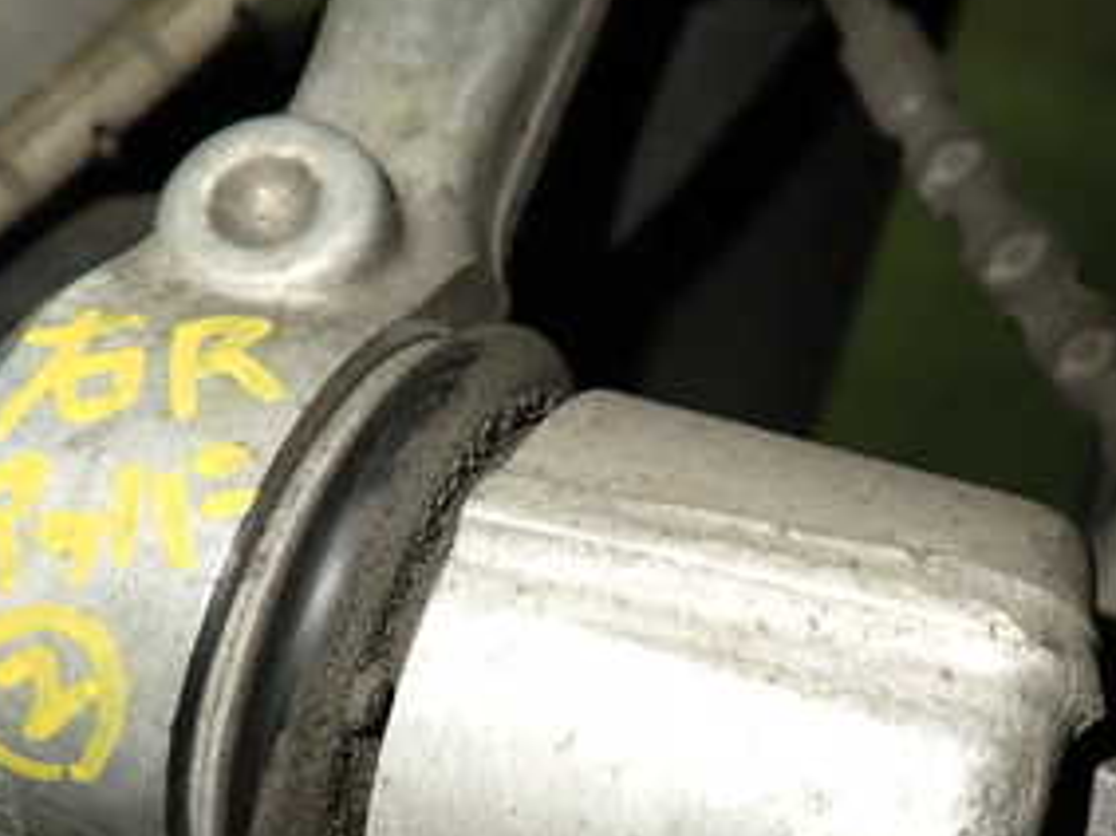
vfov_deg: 27.5
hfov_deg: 36.0
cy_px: 446
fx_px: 1708
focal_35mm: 53
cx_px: 690
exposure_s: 1/50
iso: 200
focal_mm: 4.5
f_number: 2
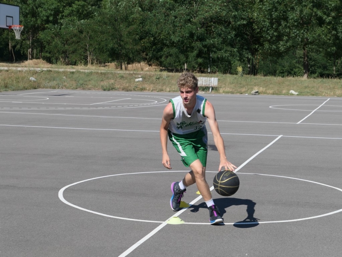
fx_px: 751
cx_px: 171
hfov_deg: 25.7
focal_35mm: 76
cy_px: 128
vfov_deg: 19.4
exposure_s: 1/1600
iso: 125
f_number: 3.5
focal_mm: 25.8
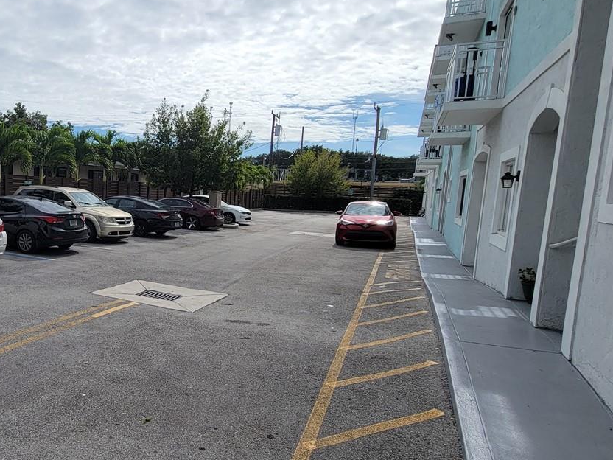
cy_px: 243
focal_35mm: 25
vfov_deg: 54.9
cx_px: 87
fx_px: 443
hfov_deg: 61.0
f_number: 2.2
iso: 50
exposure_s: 1/3126
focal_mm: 2.2
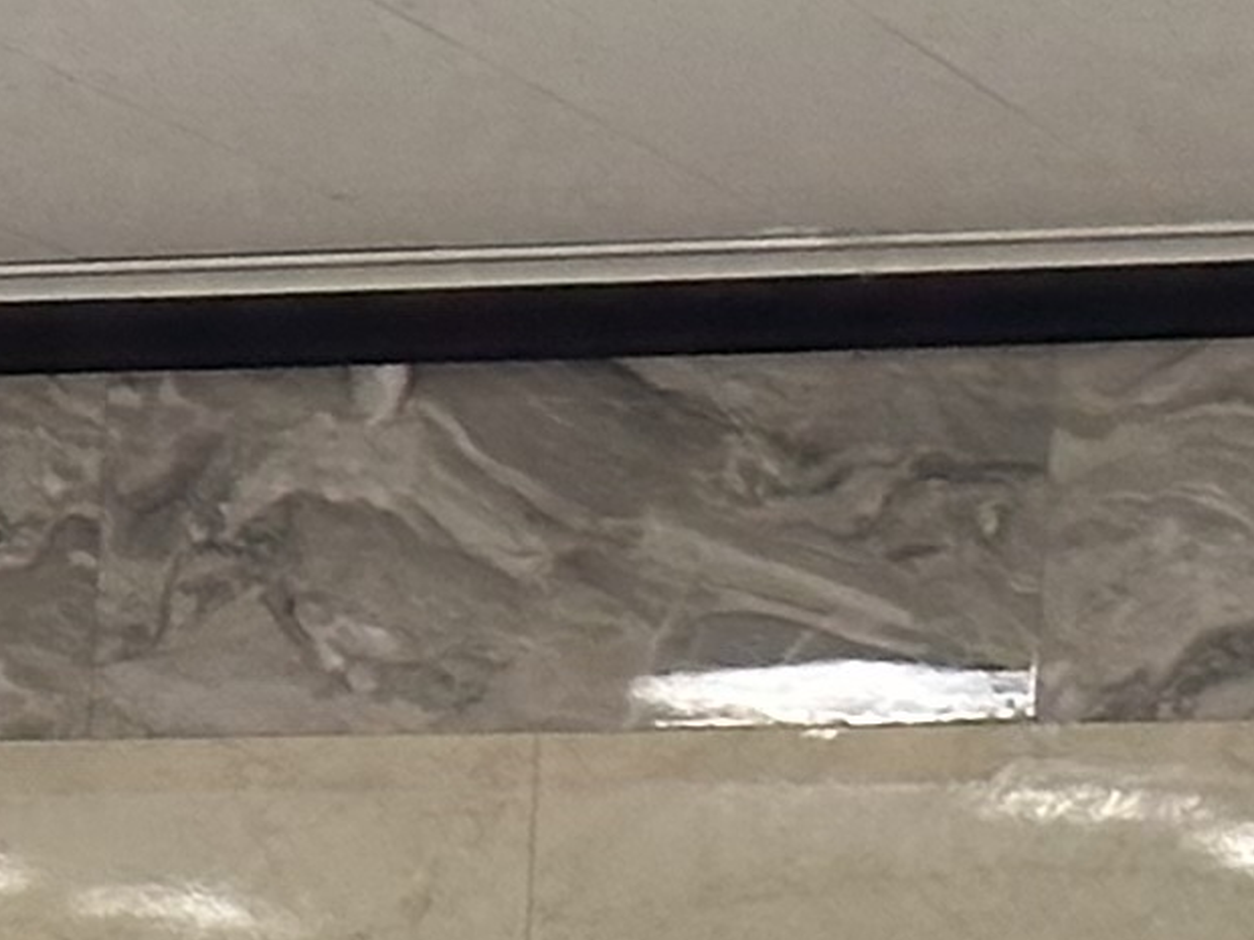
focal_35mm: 312
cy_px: 2697
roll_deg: -1.3
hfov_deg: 6.0
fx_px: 11303
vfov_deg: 4.6
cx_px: -2031
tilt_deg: -6.3
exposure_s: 1/120
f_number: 1.78
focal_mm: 6.86
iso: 125
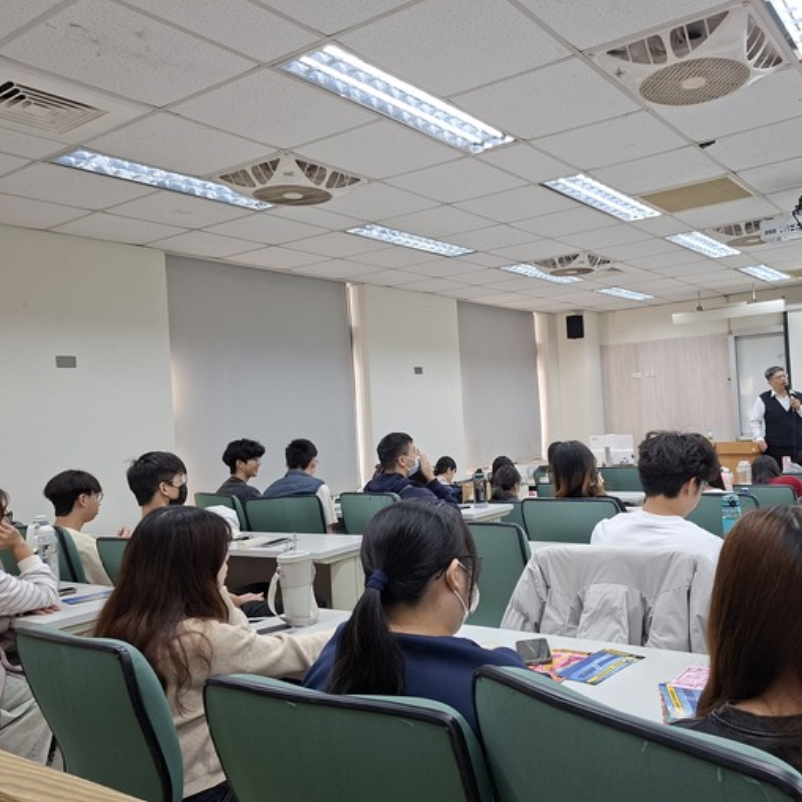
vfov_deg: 57.3
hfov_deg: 56.3
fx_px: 734
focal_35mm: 28
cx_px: 521
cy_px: 403
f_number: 1.8
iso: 125
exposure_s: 1/120
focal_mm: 5.54
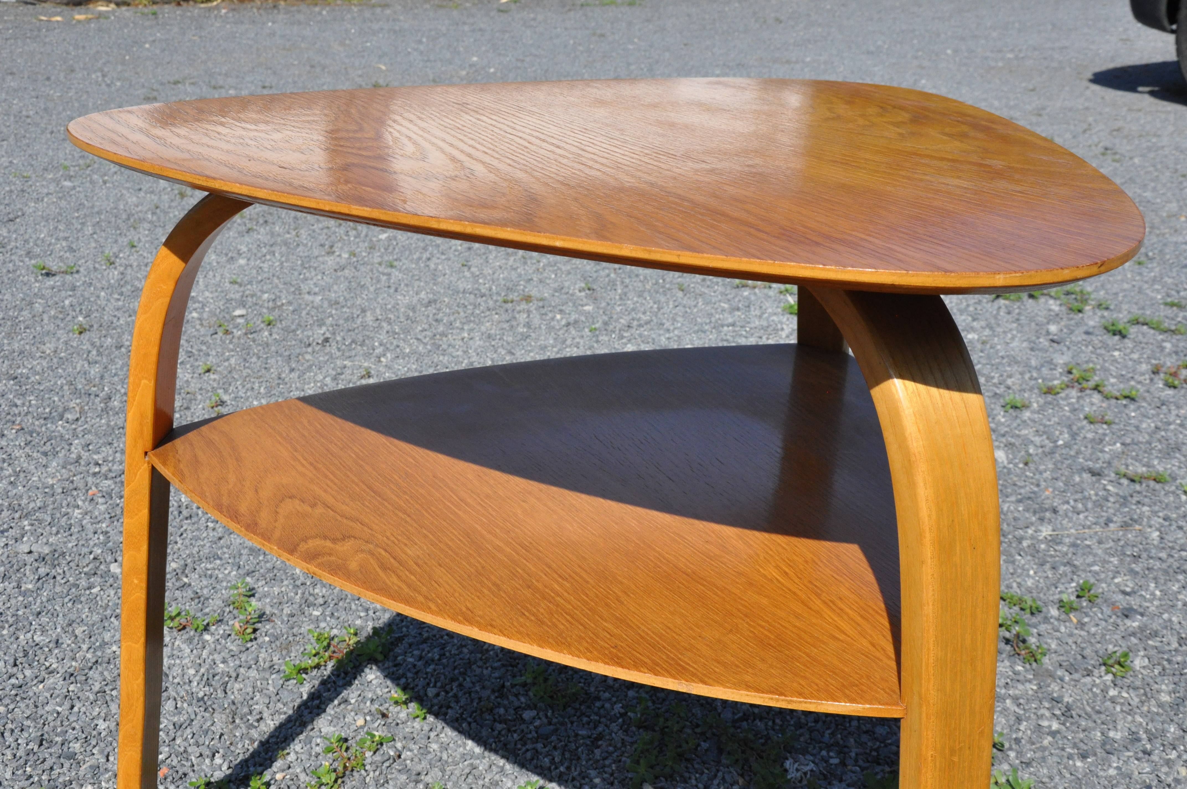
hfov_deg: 46.4
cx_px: 594
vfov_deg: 31.8
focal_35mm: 42
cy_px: 394
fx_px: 1383
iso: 800
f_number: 13
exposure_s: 1/640
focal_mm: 28
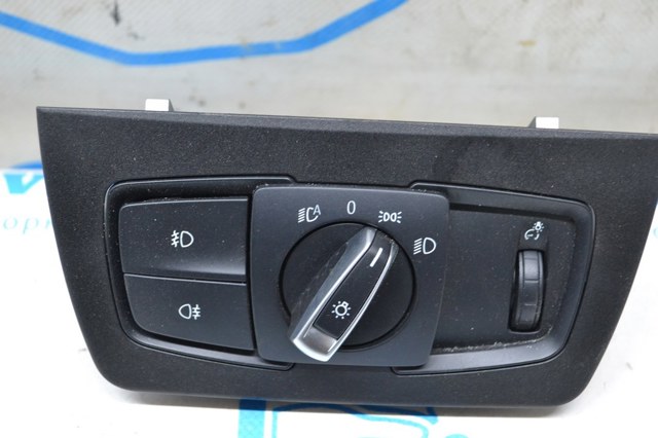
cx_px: 329
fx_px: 986
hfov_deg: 36.9
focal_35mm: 54
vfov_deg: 25.0
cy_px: 219
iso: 1100
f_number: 5
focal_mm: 36
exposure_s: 1/60
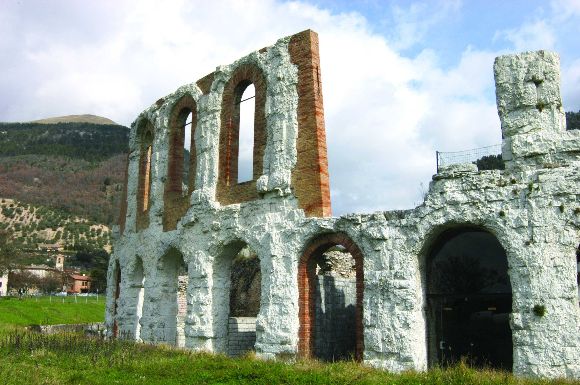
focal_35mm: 34
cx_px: 290
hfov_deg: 55.1
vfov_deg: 38.3
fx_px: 555
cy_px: 192
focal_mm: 23
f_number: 25
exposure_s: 1/100
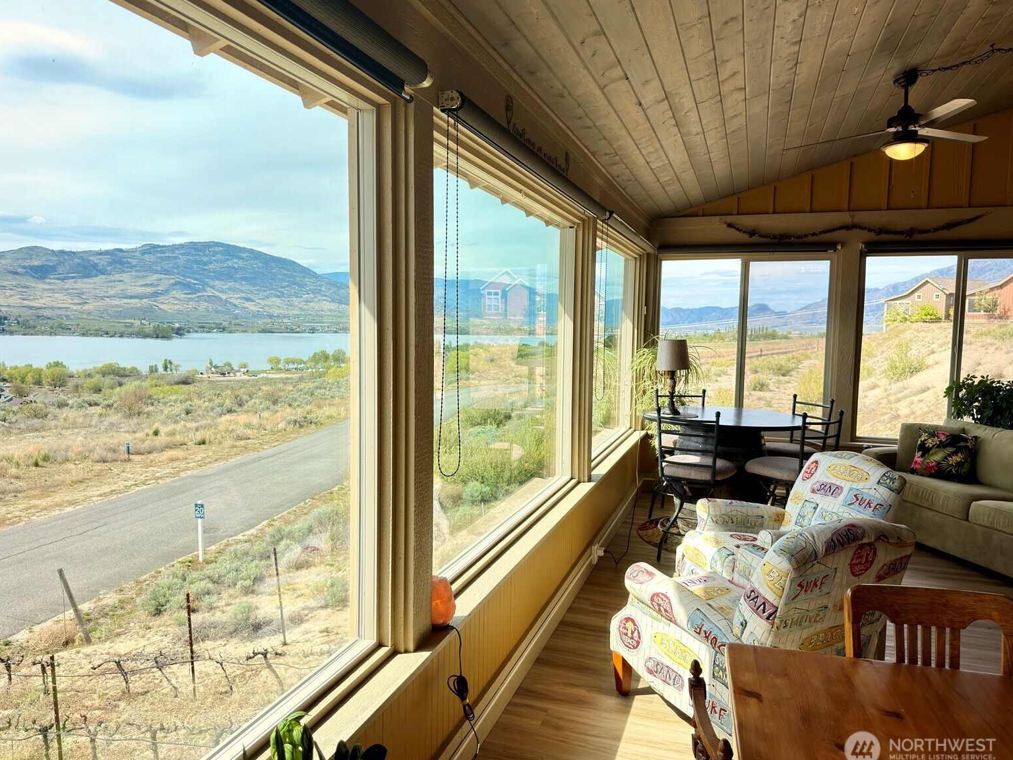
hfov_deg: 69.4
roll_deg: -0.2
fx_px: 732
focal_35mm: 25
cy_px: 380
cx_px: 488
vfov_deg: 54.9
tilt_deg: -5.4
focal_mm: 6.76
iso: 100
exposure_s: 1/1138
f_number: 1.78
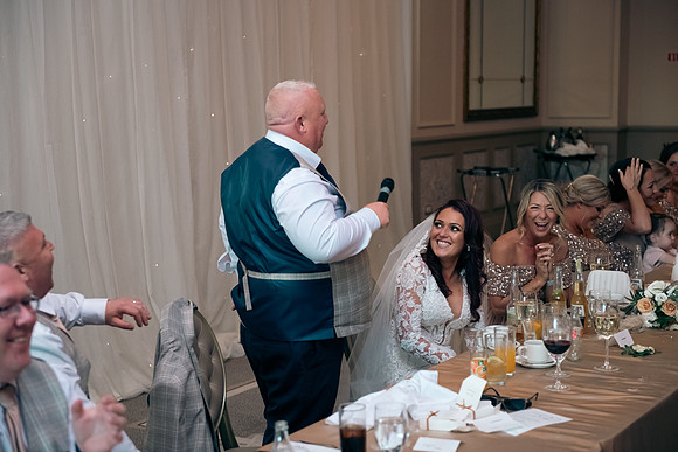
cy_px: 226
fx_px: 1168
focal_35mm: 62
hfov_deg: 32.4
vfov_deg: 21.9
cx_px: 339
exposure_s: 1/160
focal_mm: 62
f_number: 3.5
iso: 1000
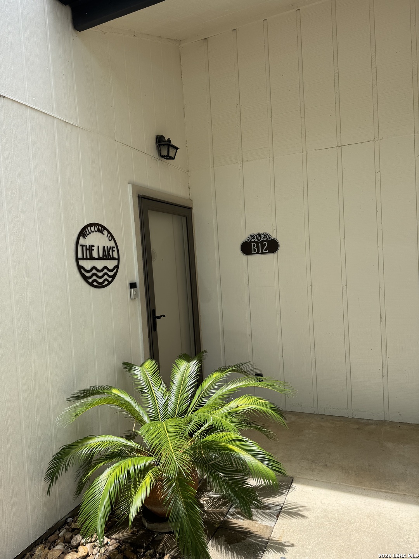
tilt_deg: -3.2
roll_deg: +3.3
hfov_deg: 56.8
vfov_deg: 71.6
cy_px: 280
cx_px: 210
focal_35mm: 24
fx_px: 387
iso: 80
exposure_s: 1/1131
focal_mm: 6.76
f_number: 1.78
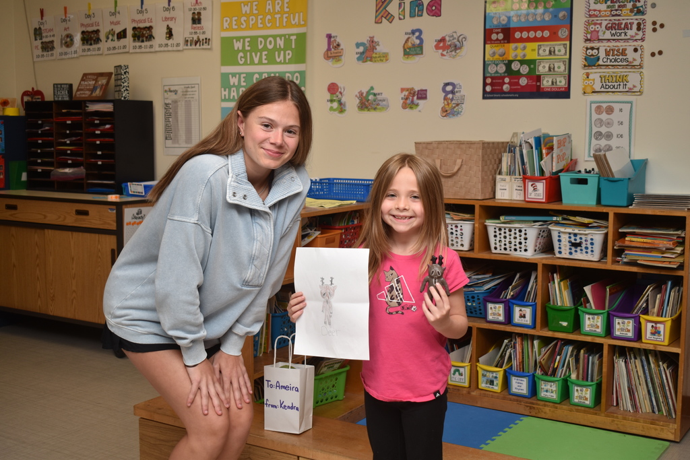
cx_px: 345
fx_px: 891
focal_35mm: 46
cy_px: 230
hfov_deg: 42.3
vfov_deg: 29.0
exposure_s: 1/60
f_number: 4.5
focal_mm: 31
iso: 160
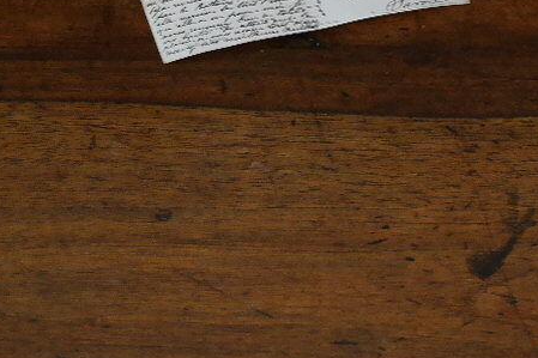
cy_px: 177
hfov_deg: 16.1
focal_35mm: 127
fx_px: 1897
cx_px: 128
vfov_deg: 10.8
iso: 1600
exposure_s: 1/30
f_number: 5.6
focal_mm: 22
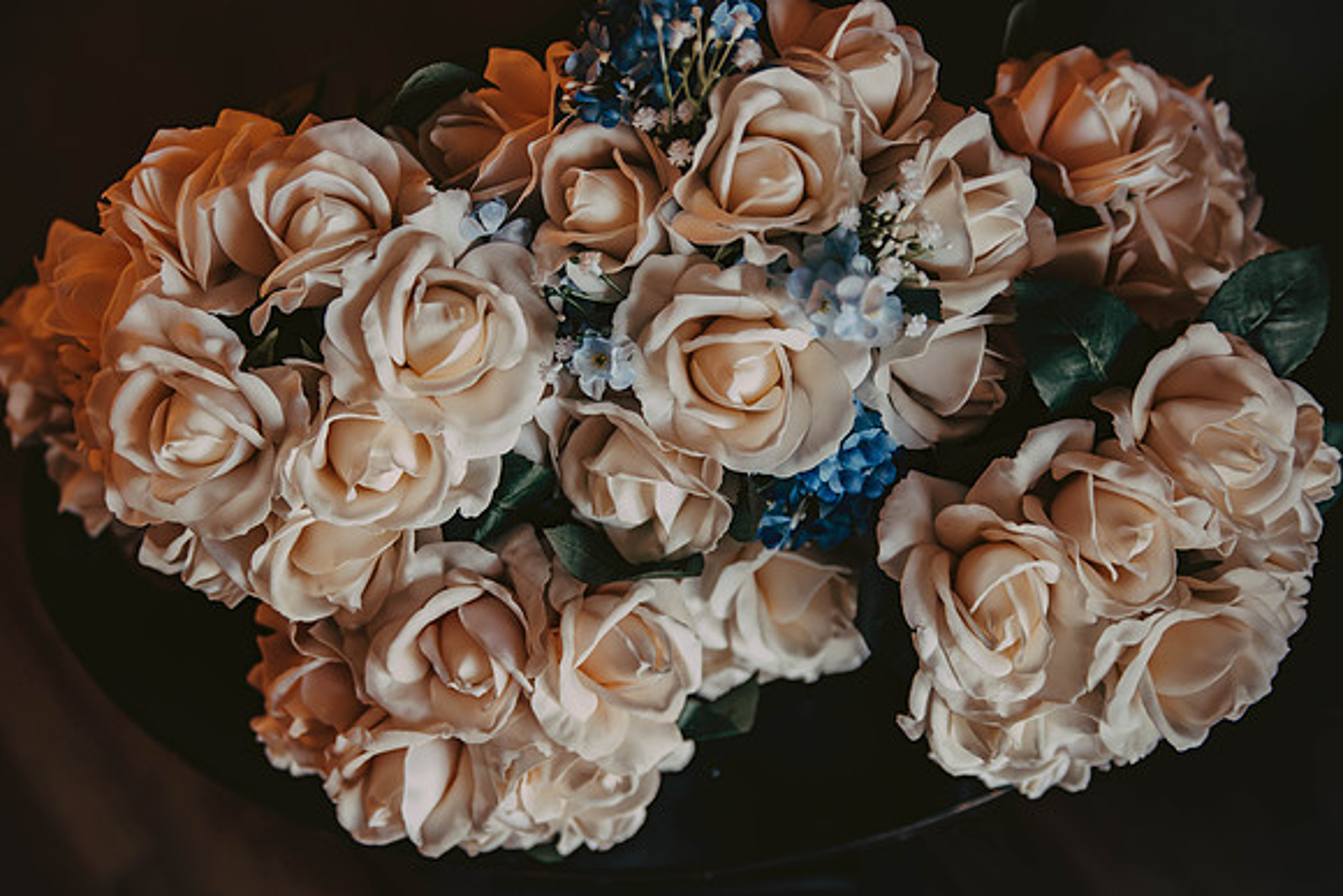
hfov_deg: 41.1
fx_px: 1791
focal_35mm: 48
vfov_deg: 28.1
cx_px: 672
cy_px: 448
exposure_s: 1/125
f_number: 2.8
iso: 320
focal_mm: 48
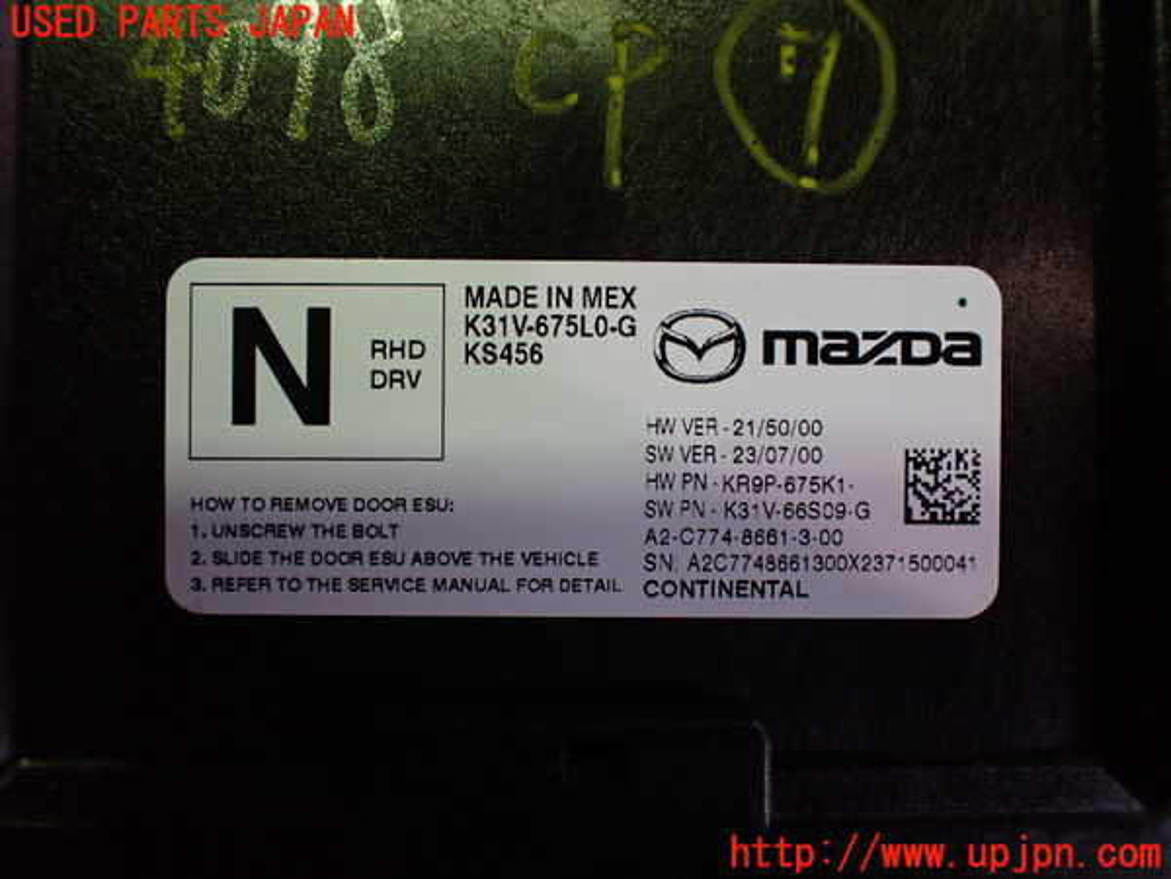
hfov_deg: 60.0
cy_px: 440
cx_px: 586
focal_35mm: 30
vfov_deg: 46.8
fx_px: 1015
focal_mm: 5.4
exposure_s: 1/125
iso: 500
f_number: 2.3
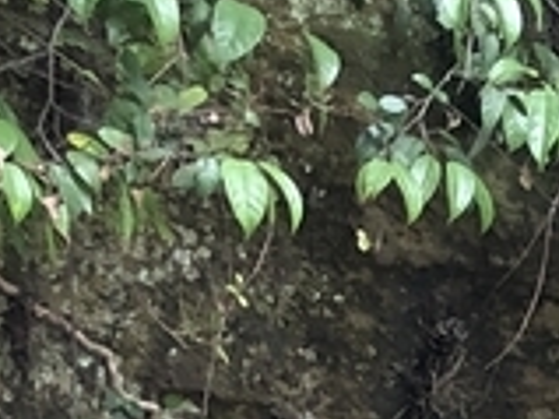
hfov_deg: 8.0
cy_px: 1148
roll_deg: +0.5
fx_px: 3405
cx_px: 1705
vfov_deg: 6.5
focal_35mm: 211
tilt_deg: +5.4
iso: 32
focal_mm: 3.99
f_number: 1.8
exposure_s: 1/30
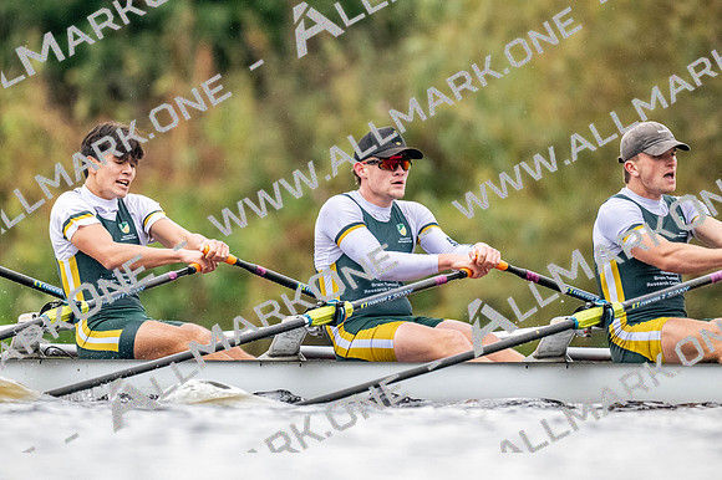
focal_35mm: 900
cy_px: 240
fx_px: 18039
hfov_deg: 2.3
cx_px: 361
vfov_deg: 1.5
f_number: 4
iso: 4000
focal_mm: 600
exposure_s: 1/2500
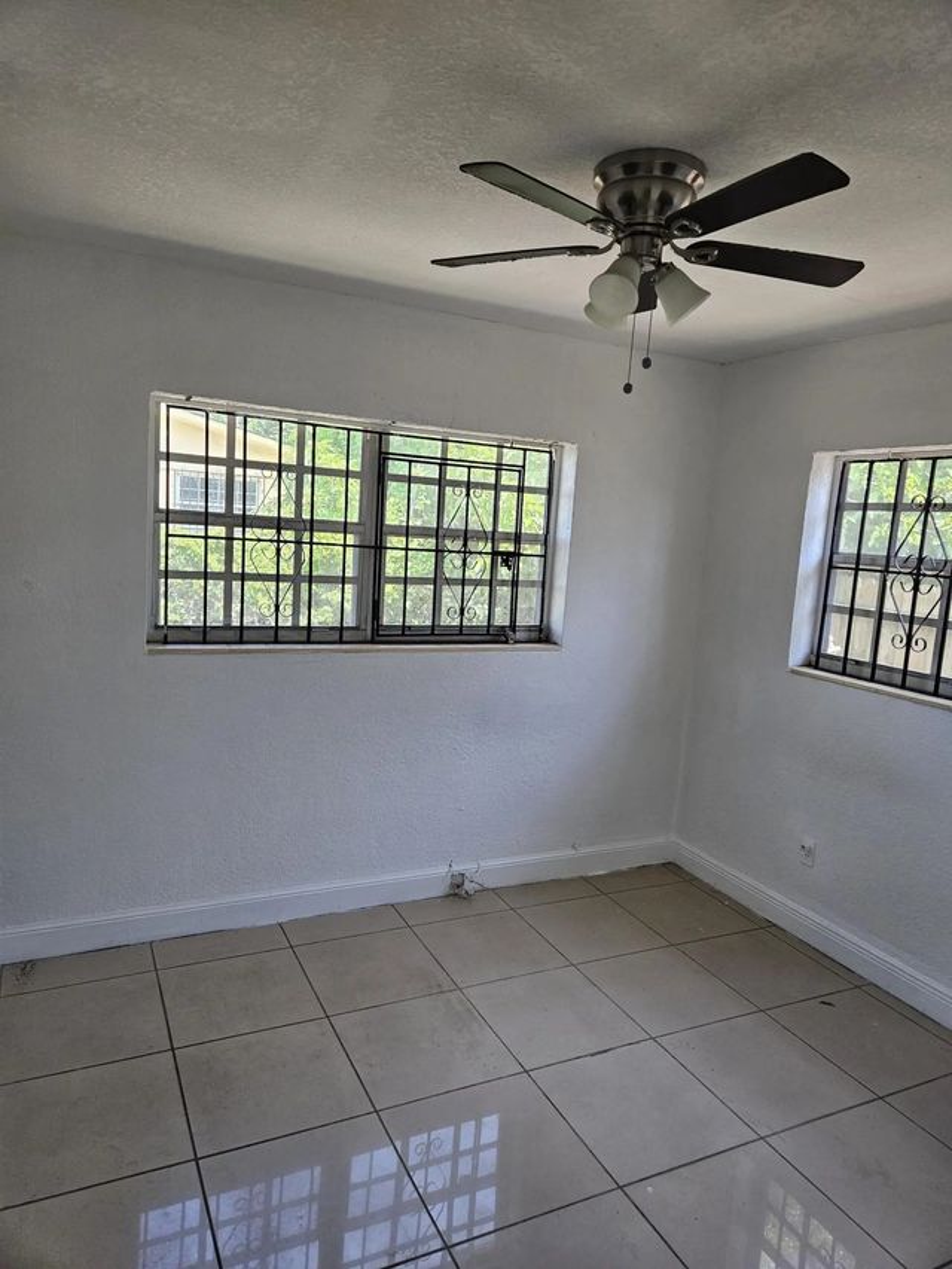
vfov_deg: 73.9
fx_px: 843
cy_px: 634
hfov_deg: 58.9
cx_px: 476
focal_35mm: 23
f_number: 1.8
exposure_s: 1/120
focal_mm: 5.4
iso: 100
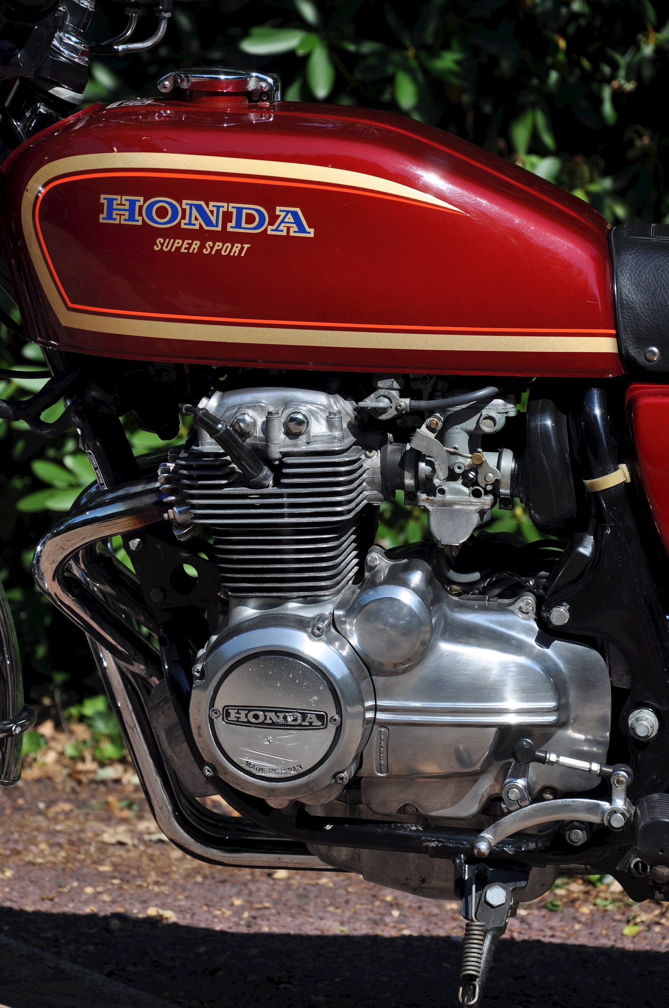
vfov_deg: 16.1
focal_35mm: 128
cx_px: 334
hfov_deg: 10.7
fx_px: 3563
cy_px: 504
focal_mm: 85
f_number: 7.1
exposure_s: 1/800
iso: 200
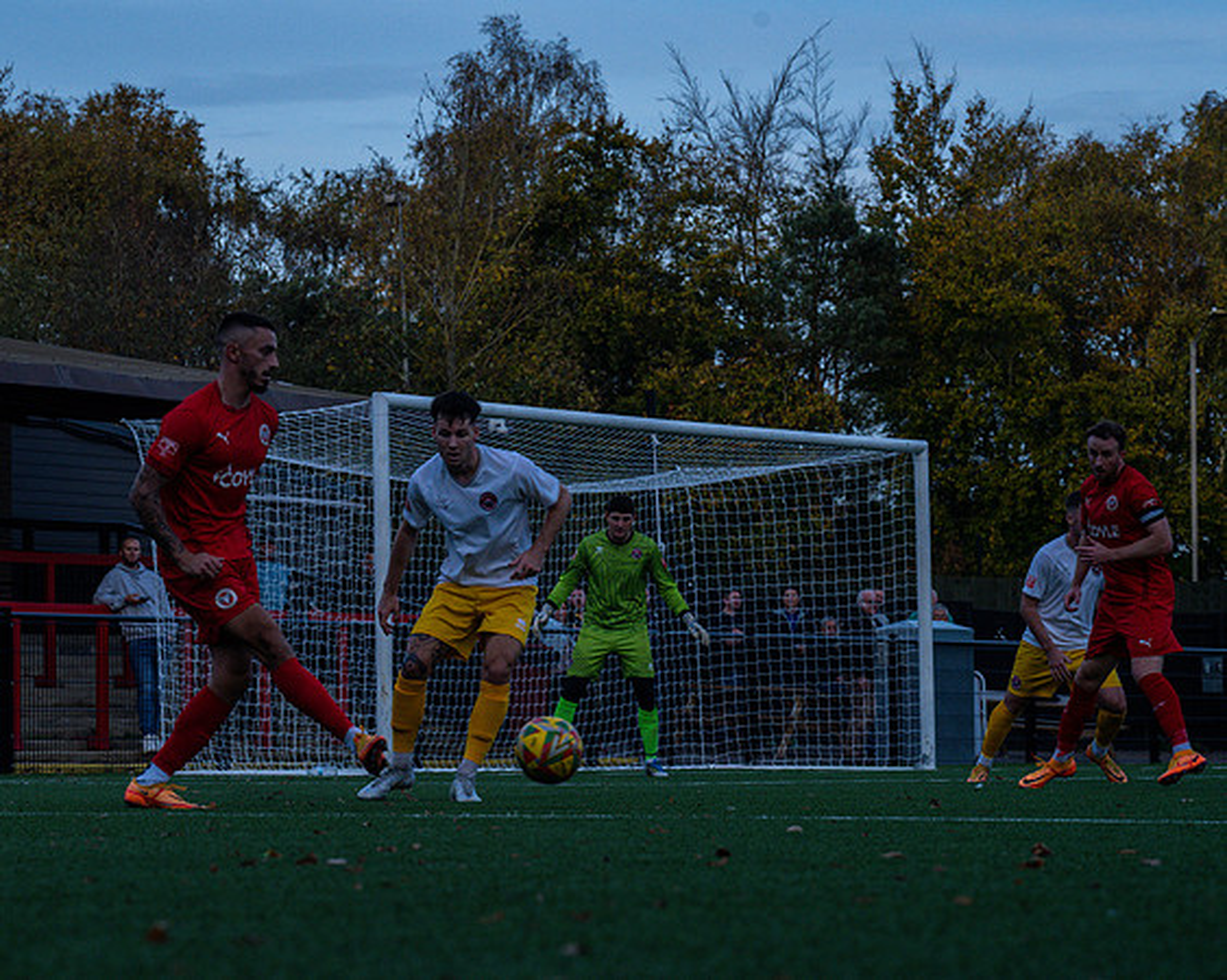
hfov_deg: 12.2
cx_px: 493
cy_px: 476
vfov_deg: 9.8
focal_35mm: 158
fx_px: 5721
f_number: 8
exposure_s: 1/2000
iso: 800
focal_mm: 135
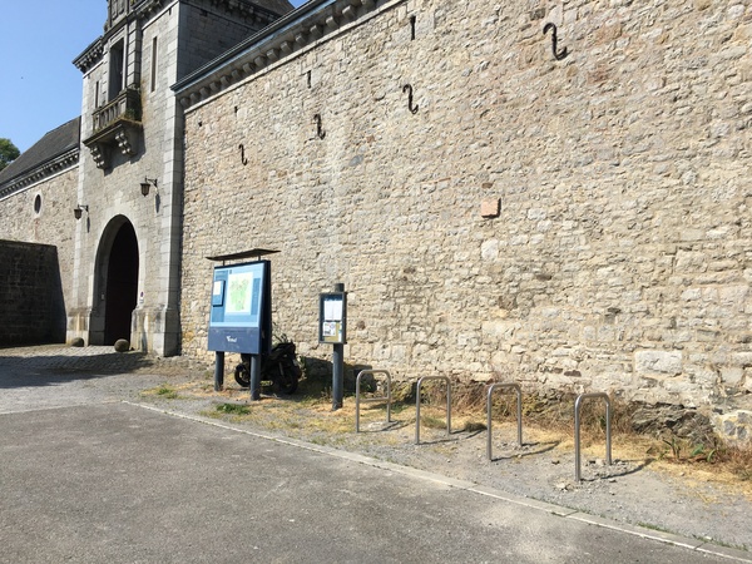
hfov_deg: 61.7
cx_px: 376
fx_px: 630
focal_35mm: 29
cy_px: 282
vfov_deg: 48.2
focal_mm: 4.15
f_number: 2.2
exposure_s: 1/1876
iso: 25
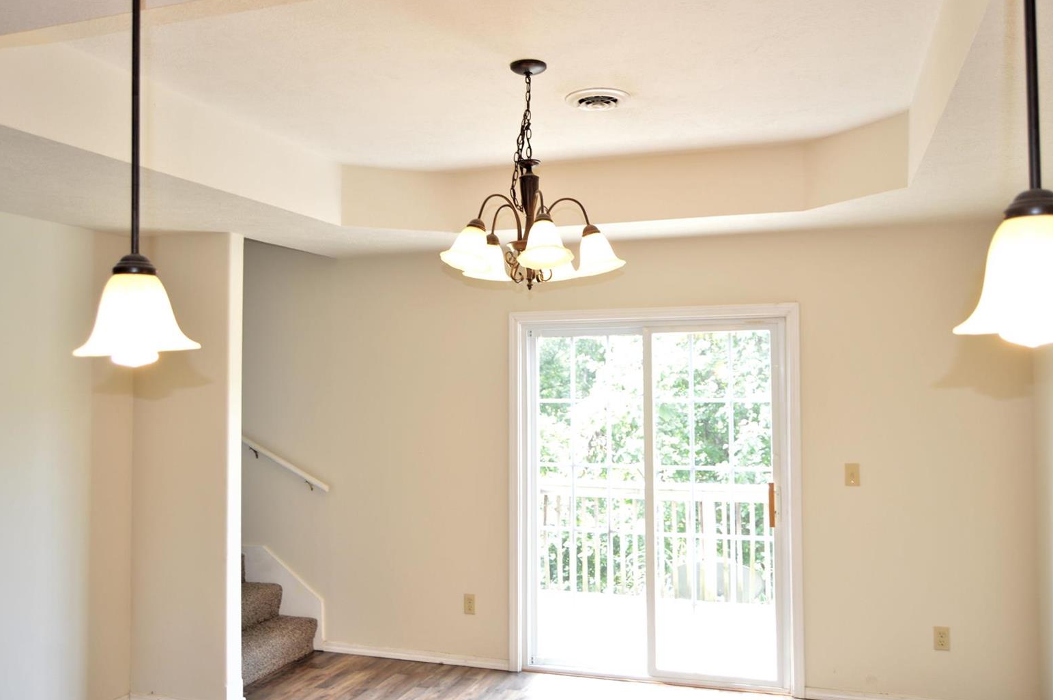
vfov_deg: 46.3
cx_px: 533
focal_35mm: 28
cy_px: 345
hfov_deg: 65.5
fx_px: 818
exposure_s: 1/40
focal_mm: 18
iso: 200
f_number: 3.5
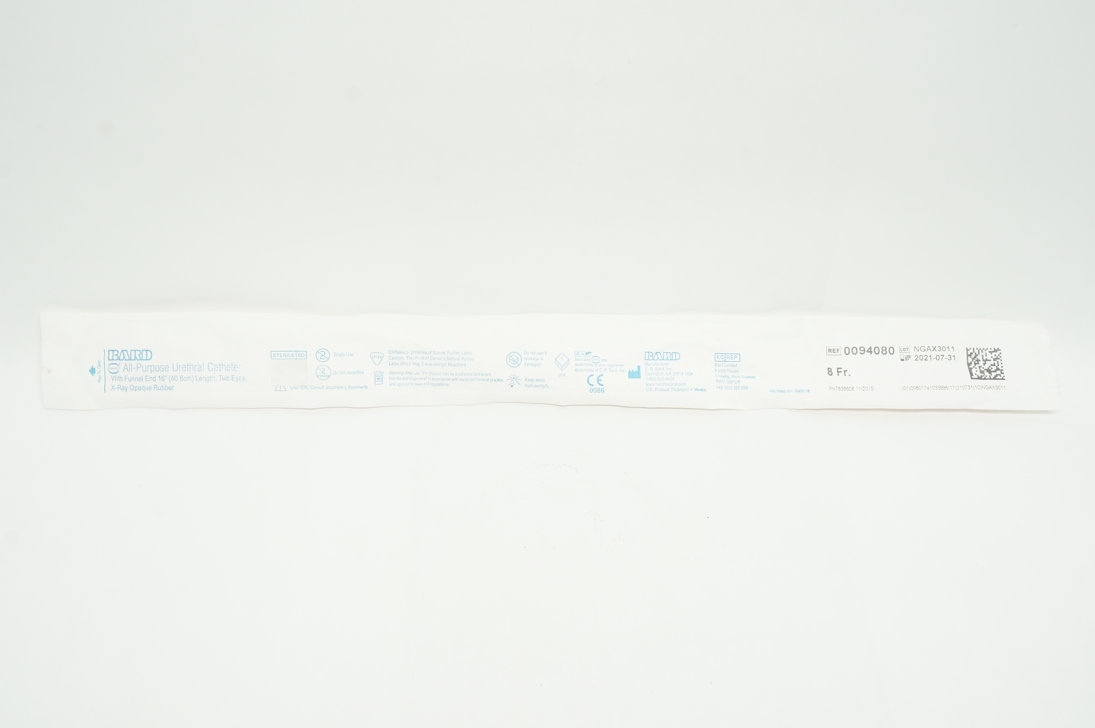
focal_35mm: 38
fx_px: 1139
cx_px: 548
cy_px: 364
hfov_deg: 51.3
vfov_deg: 35.4
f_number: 11
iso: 400
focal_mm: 25
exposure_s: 1/15
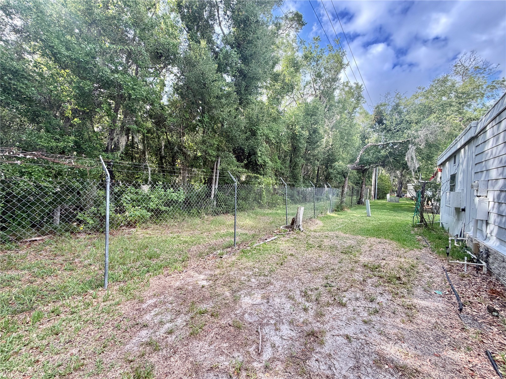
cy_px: 190
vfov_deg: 85.7
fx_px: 205
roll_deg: -0.8
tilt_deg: -1.1
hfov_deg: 102.1
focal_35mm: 14
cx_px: 253
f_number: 2.2
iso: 64
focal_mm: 2.22
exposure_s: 1/240
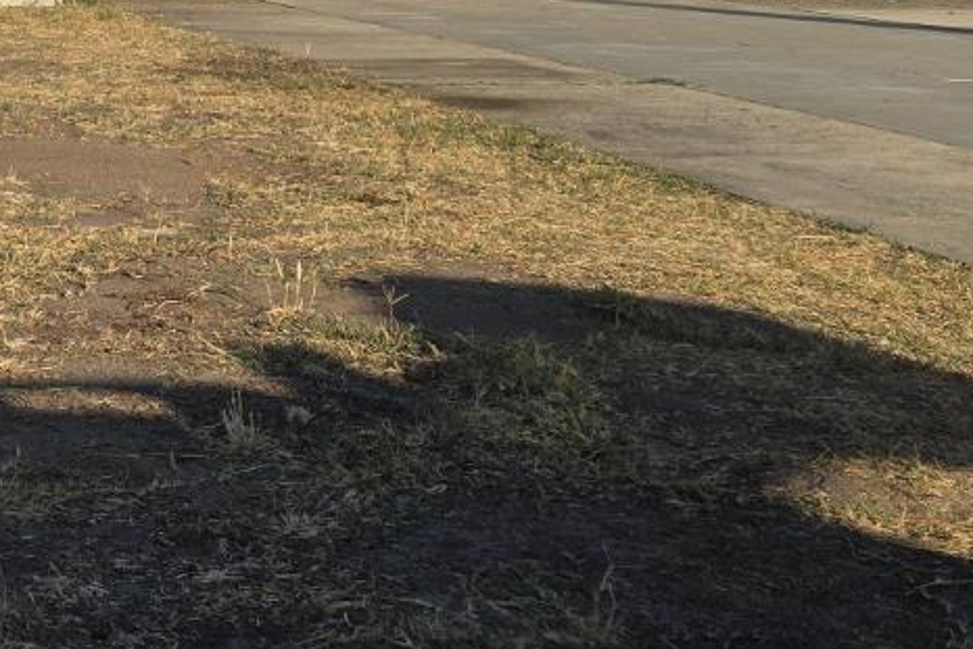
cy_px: -153
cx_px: -457
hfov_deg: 22.1
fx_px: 2082
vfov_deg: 16.9
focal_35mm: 77
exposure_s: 1/1084
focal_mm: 6.3
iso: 12
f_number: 1.7
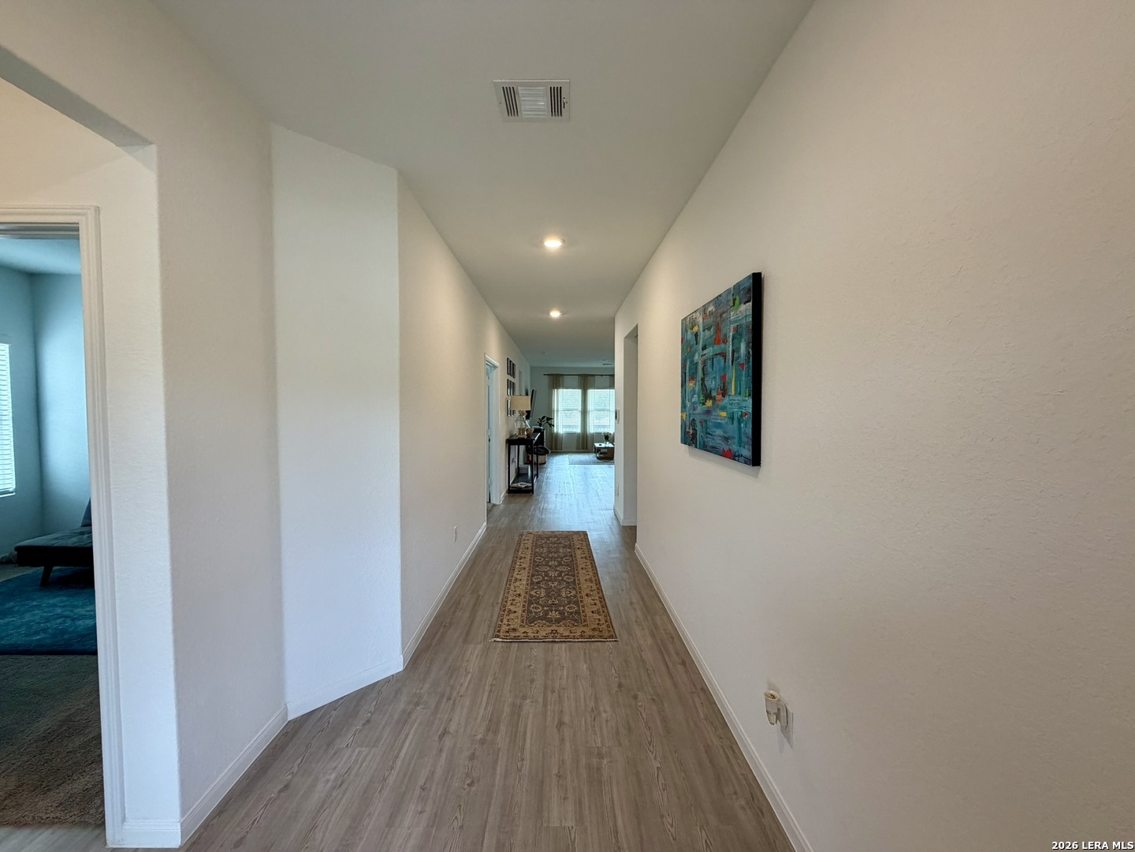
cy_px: 426
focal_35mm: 14
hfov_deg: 102.1
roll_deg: +0.1
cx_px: 568
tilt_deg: -2.8
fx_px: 459
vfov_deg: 85.7
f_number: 2.2
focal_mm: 2.22
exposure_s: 1/120
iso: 200
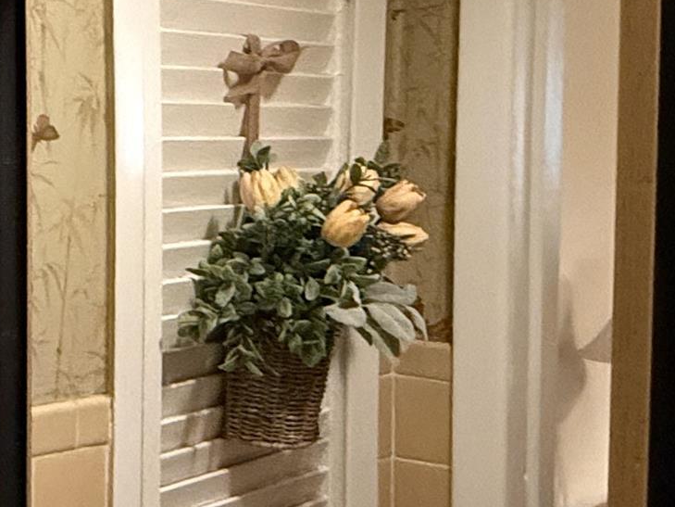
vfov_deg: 24.8
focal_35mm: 59
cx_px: -400
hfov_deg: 23.9
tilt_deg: -3.7
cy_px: 255
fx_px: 1151
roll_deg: +0.2
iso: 800
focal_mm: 2.22
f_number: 2.2
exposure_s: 1/60
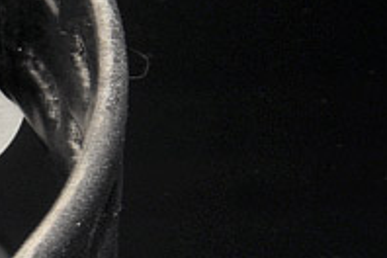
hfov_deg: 2.2
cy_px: 188
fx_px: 9903
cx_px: -285
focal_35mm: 921
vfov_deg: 1.5
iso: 200
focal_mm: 135
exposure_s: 6
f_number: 25
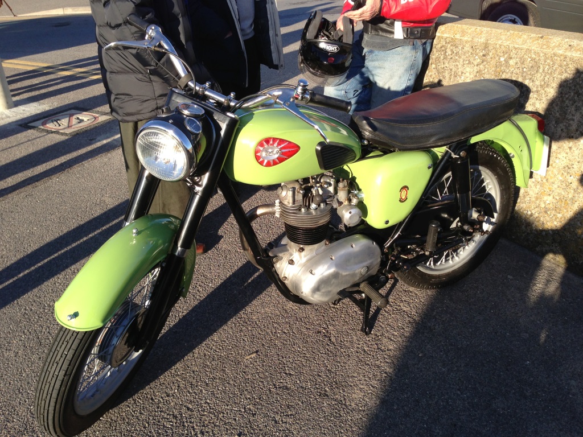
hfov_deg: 55.4
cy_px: 218
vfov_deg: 42.9
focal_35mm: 33
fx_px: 556
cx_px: 292
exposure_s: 1/547
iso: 50
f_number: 2.4
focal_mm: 4.13
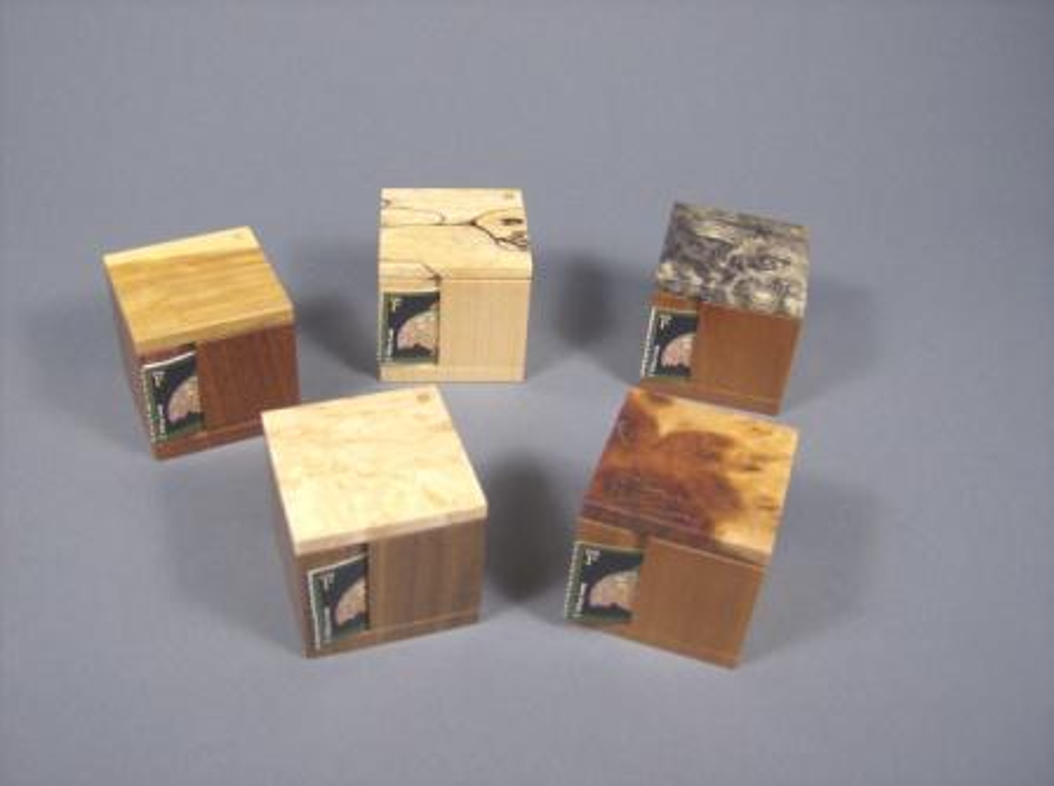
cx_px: 527
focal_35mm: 36
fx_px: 1094
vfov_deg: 39.5
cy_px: 393
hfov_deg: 51.5
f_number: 2.8
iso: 144
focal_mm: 6
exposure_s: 1/64
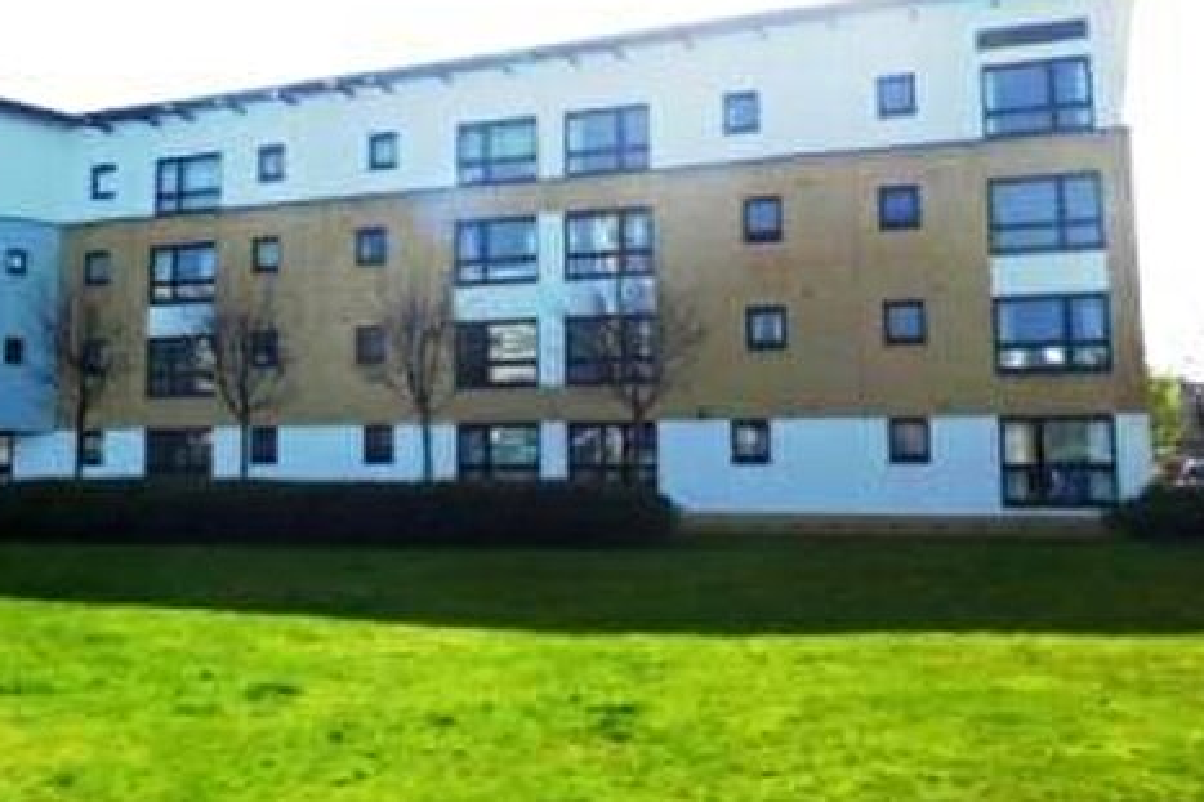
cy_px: 298
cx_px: 407
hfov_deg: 48.8
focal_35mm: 39
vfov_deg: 34.0
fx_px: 1304
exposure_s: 1/640
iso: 80
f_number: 3.3
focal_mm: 4.1
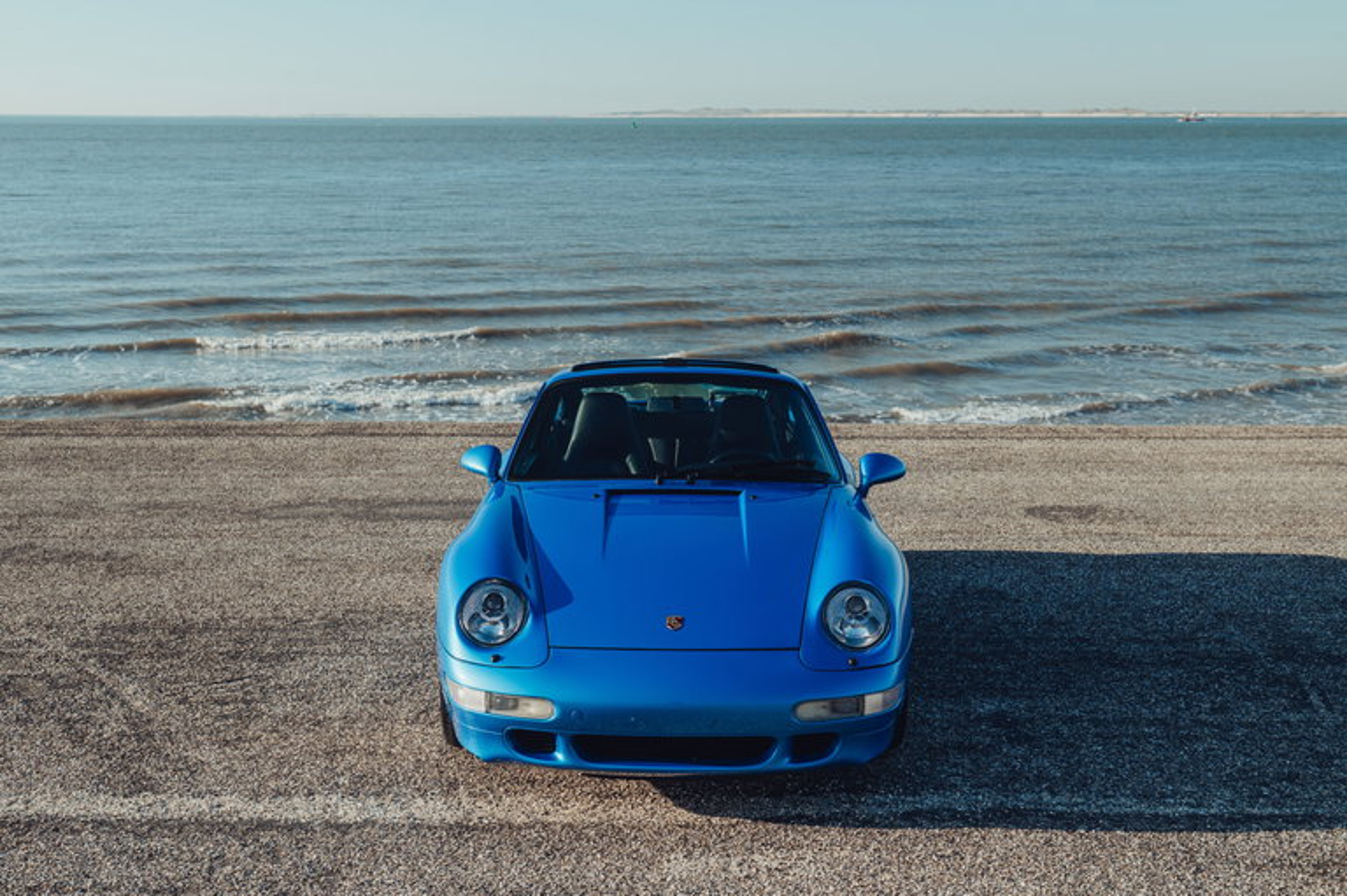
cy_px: 448
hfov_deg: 44.5
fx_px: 1645
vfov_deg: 30.5
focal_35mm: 44
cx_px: 674
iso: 200
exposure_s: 1/160
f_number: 7.1
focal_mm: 44
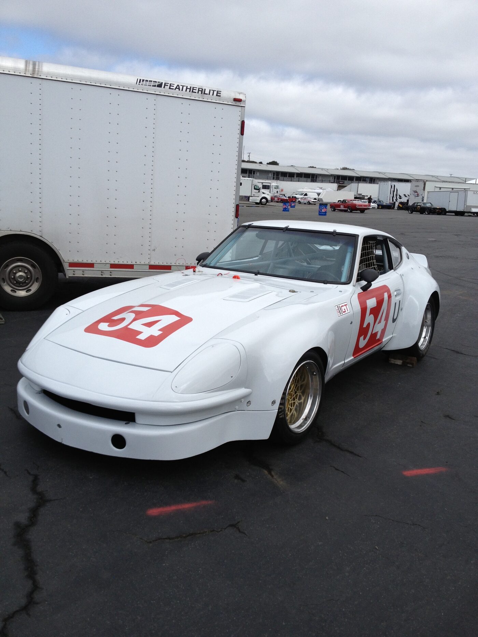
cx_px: 239
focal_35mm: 35
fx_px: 644
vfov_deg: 52.6
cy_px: 318
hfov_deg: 40.7
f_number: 2.4
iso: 50
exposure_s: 1/1905
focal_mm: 4.28
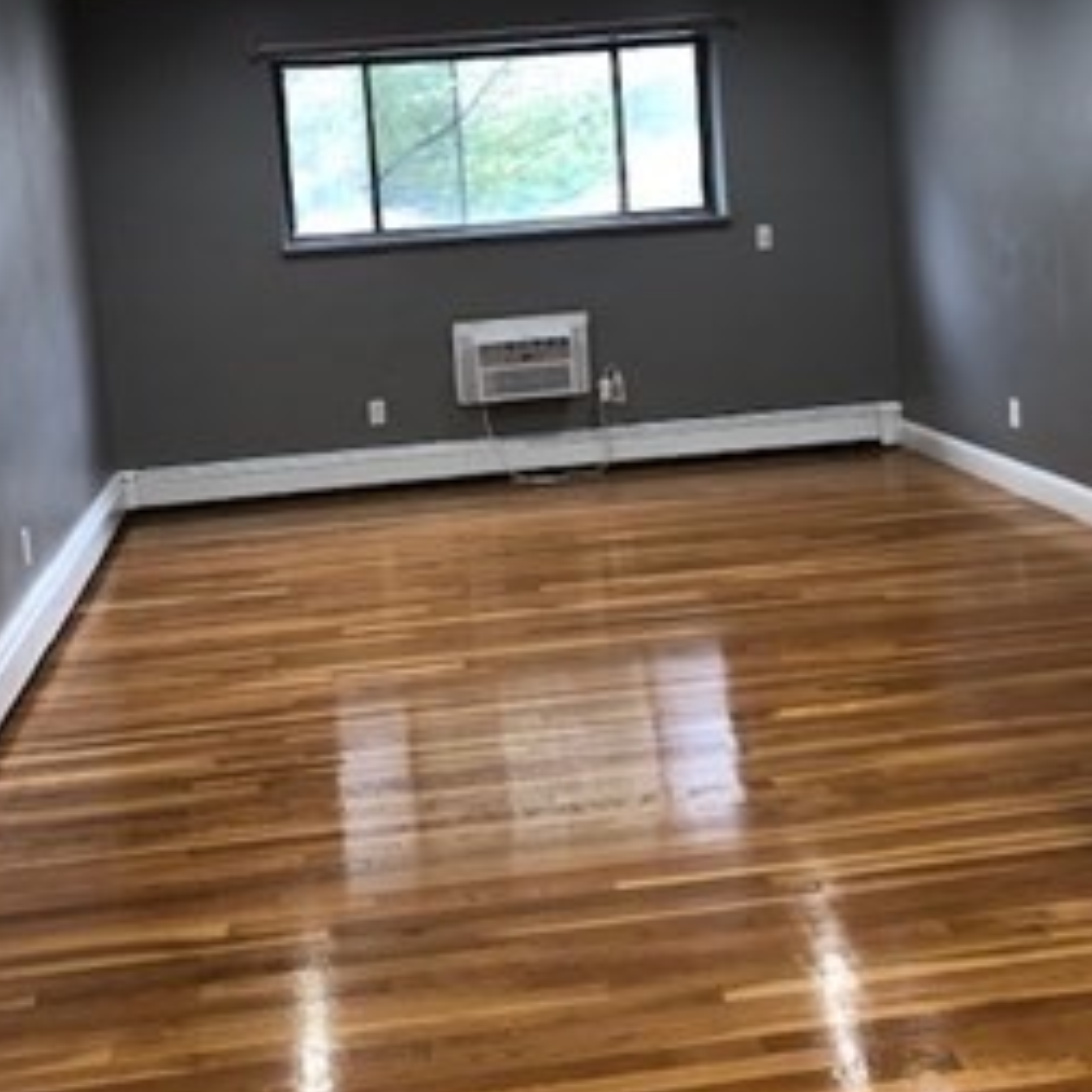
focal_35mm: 44
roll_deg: +4.2
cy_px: 367
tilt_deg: -4.6
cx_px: 544
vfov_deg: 37.9
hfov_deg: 38.3
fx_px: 1570
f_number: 1.8
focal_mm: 4
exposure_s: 1/15
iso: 40
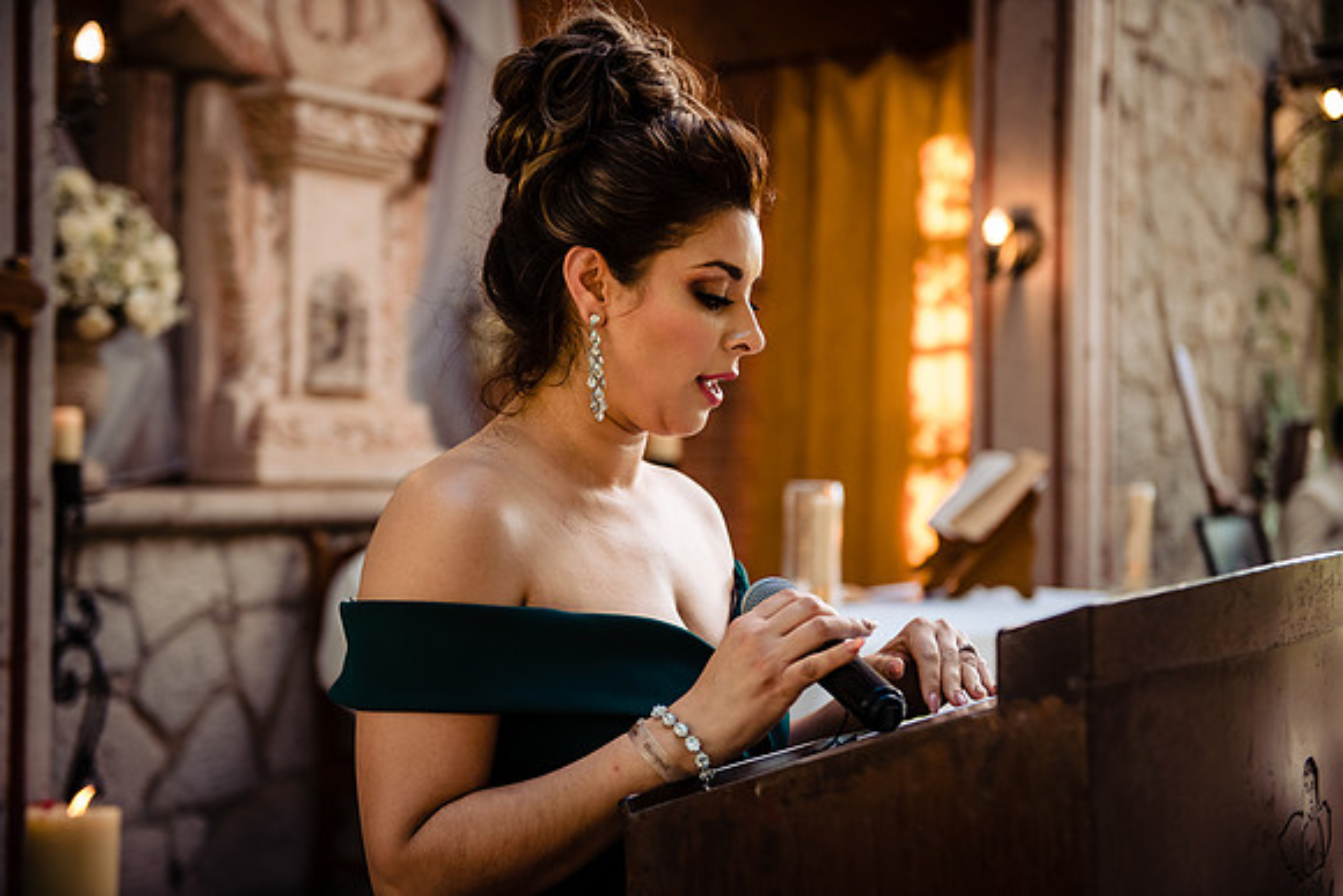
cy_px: 448
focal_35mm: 55
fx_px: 2052
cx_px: 672
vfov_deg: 24.6
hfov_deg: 36.2
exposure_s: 1/400
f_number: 2.8
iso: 1000
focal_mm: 55
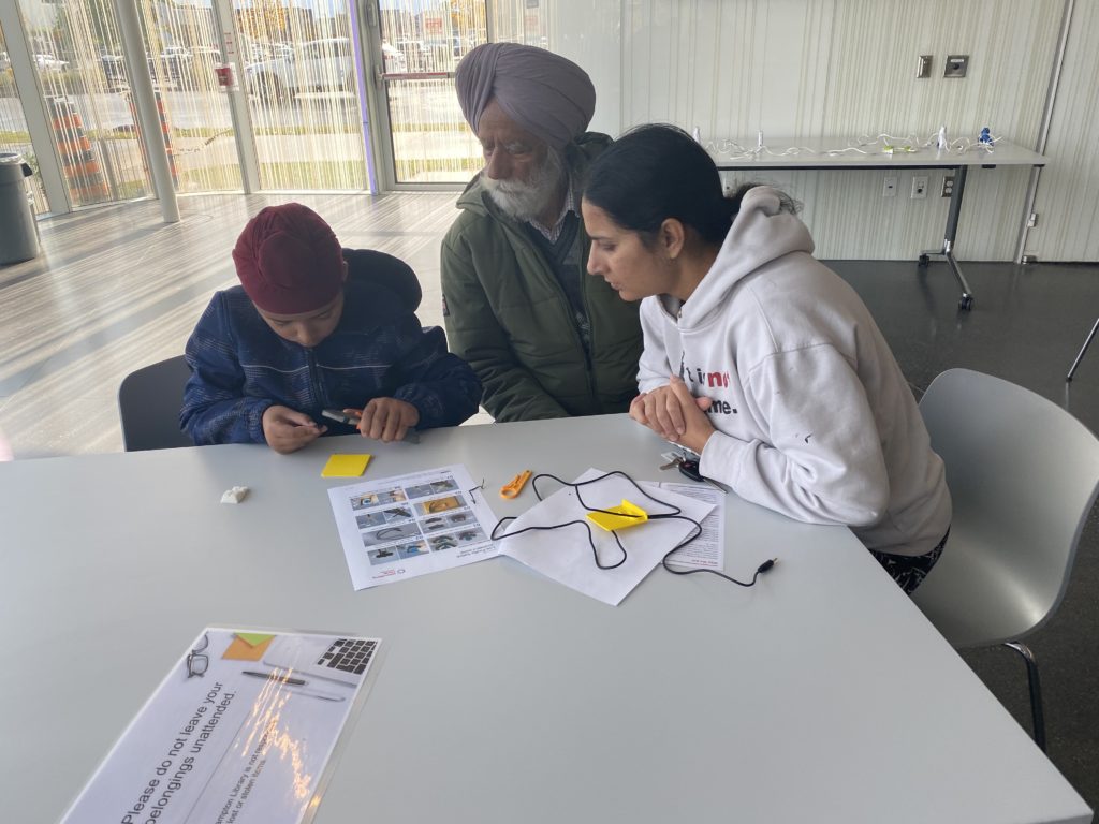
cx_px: 550
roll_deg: +2.2
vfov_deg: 53.1
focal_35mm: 26
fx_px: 825
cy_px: 412
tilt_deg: -24.0
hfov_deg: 67.3
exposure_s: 1/282
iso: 32
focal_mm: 4.25
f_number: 1.8
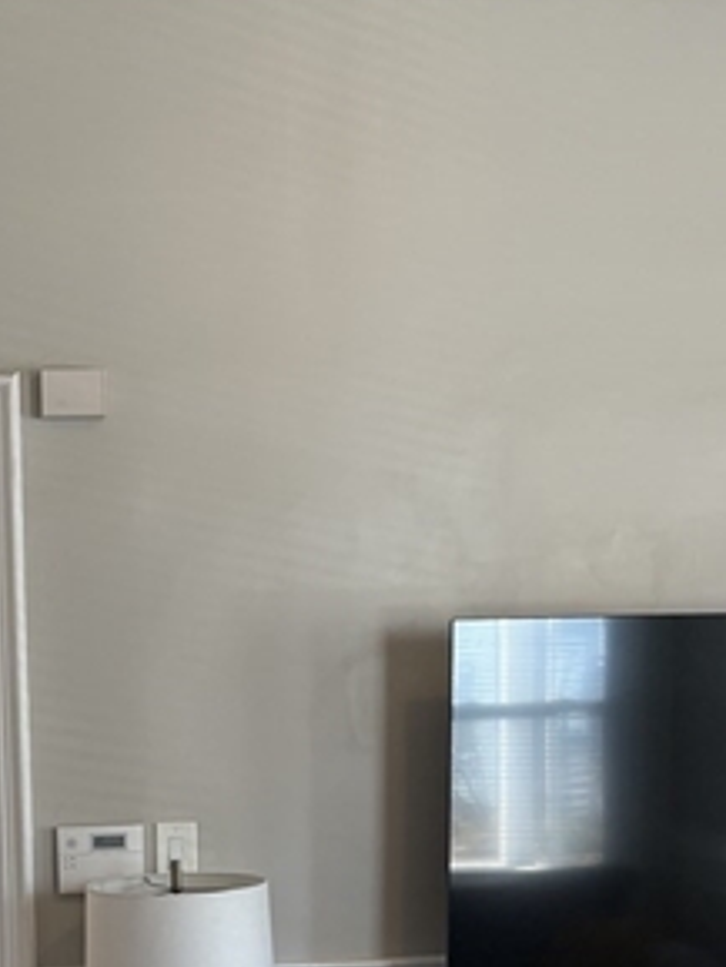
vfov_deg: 26.4
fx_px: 1928
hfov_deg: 21.0
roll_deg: +1.3
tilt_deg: -8.4
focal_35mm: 69
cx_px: 114
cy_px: 1000
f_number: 1.6
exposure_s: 1/60
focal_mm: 5.96
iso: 125
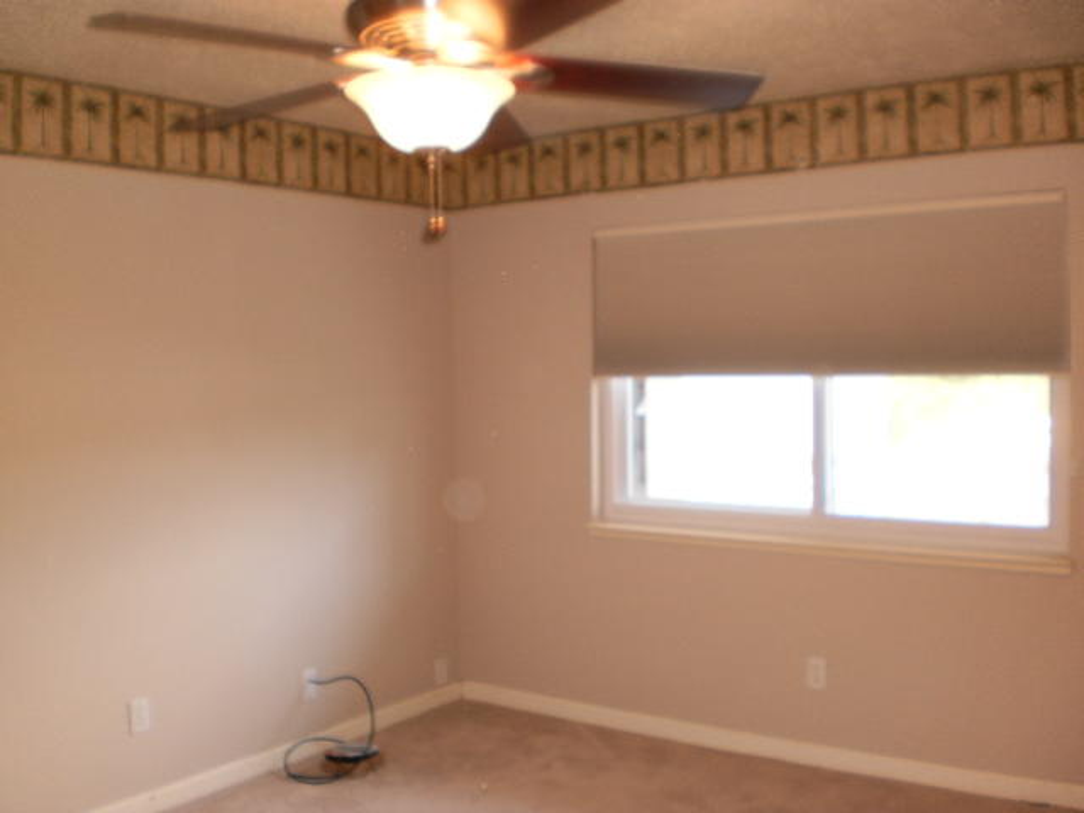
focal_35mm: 36
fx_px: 1127
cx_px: 542
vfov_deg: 39.7
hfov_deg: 51.4
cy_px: 406
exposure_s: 1/30
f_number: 3.1
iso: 125
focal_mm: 6.3
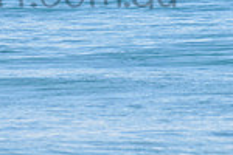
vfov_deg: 0.6
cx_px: -83
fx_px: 15306
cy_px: -93
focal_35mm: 2365
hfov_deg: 0.9
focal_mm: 500
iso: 200
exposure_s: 1/2000
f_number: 5.6
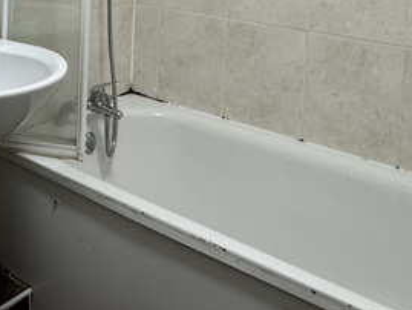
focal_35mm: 50
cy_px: -64
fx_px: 595
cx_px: 34
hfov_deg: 35.7
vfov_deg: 25.9
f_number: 2.2
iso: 200
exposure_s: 1/100
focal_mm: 2.22
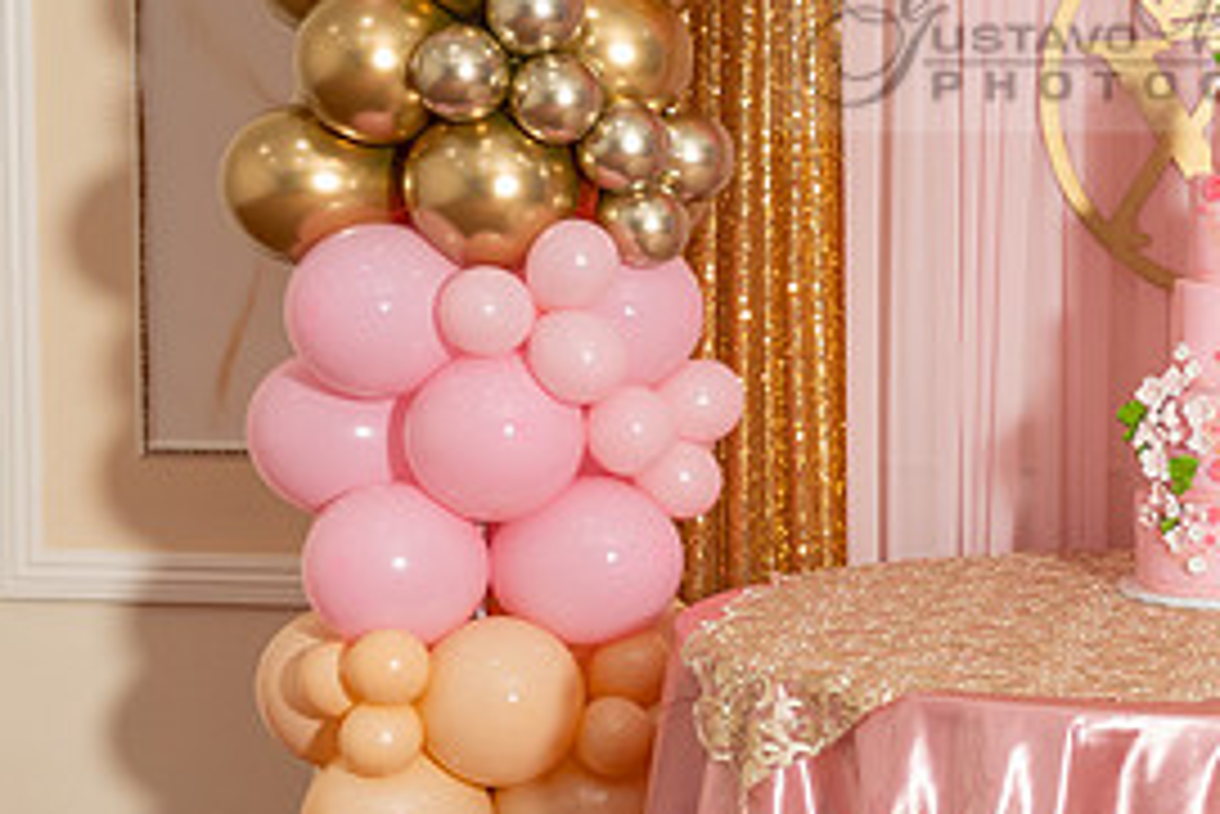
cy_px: 526
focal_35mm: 108
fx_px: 3662
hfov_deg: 18.4
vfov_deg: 12.7
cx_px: 1252
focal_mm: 32
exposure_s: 1/200
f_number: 2.8
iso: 400
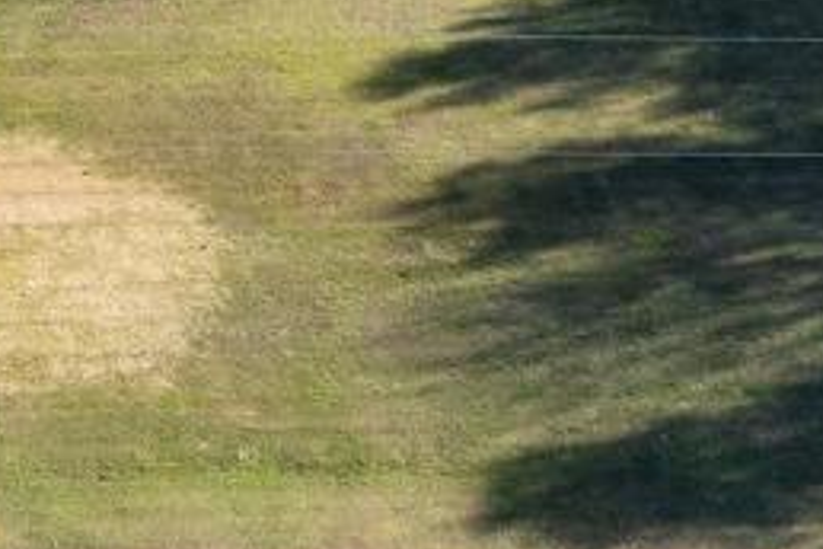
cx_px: -51
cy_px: -117
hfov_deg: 15.6
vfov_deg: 10.5
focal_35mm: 128
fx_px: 2926
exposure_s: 1/640
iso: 100
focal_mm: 8.38
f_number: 2.8
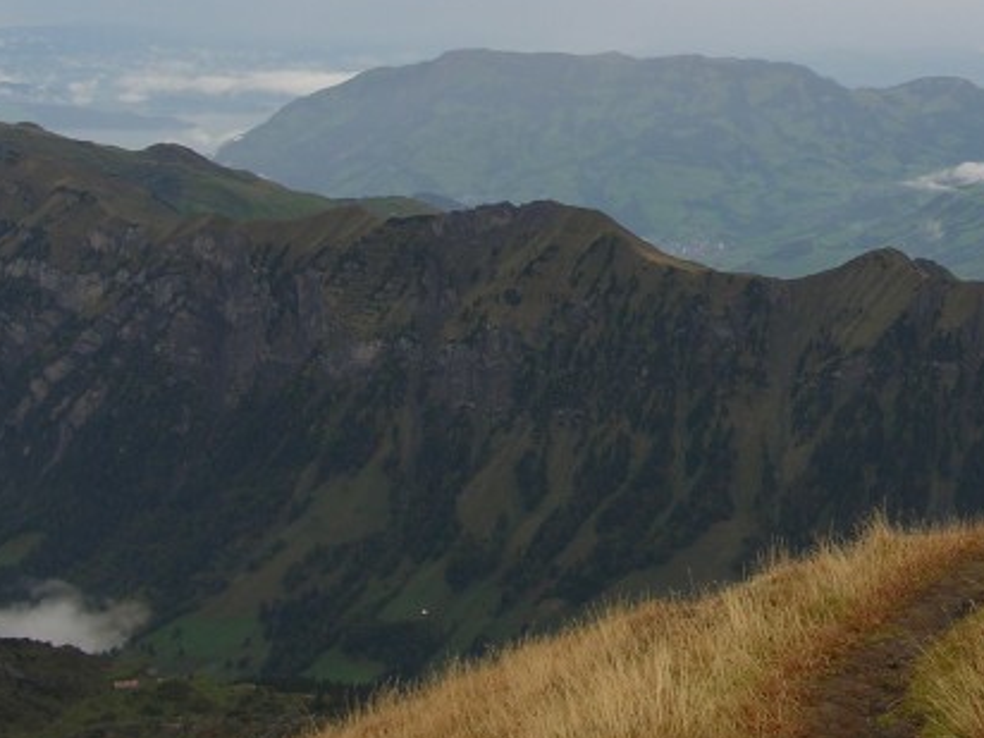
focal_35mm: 87
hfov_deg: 22.2
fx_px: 2473
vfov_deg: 16.8
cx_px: 788
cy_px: 84
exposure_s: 1/175
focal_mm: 8.9
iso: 50
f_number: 5
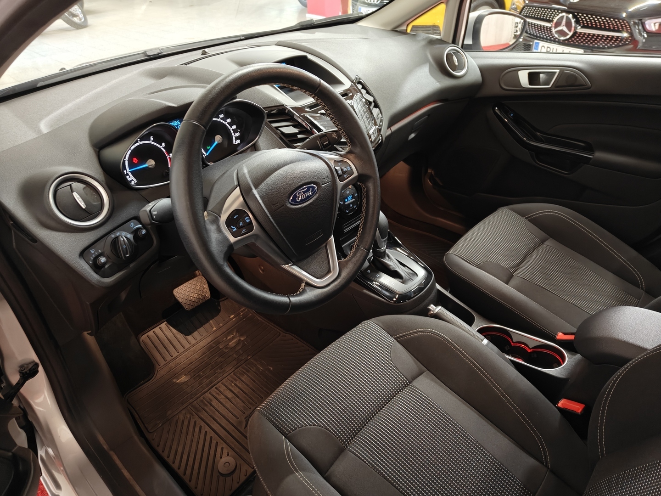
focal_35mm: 24
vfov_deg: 56.8
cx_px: 330
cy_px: 248
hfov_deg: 71.6
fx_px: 458
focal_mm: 5.59
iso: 160
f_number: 1.8
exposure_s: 1/33
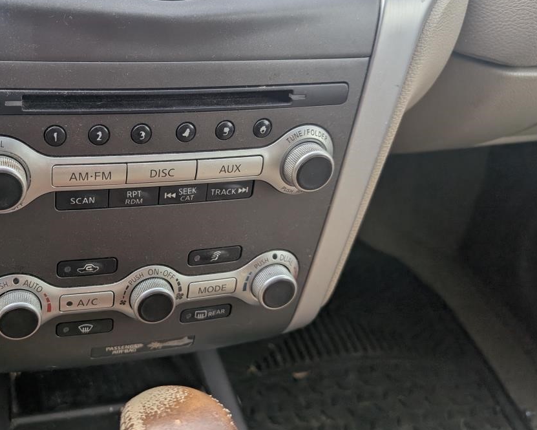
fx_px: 572
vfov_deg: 41.1
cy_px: 189
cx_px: 142
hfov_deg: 48.5
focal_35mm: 36
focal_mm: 6.9
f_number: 1.68
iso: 29
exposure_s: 1/266
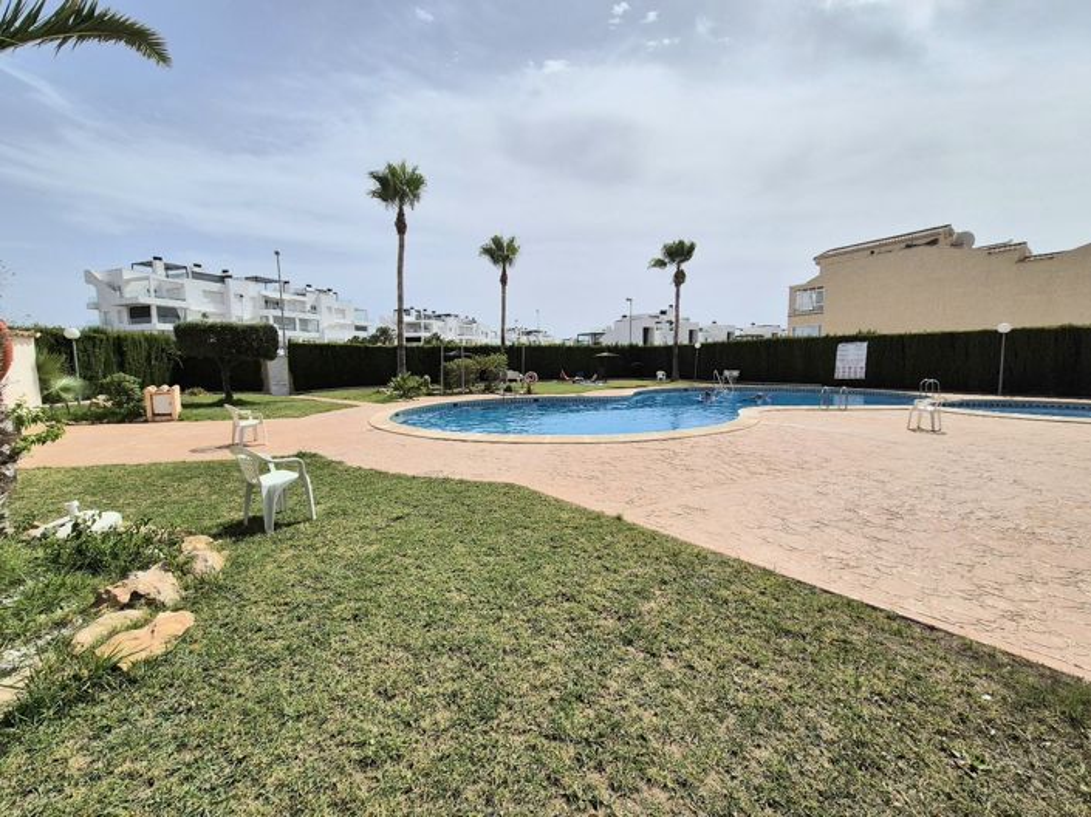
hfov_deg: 106.2
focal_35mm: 13
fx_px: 410
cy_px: 408
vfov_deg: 89.9
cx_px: 546
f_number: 2.2
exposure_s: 1/10000
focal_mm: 2.2
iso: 50
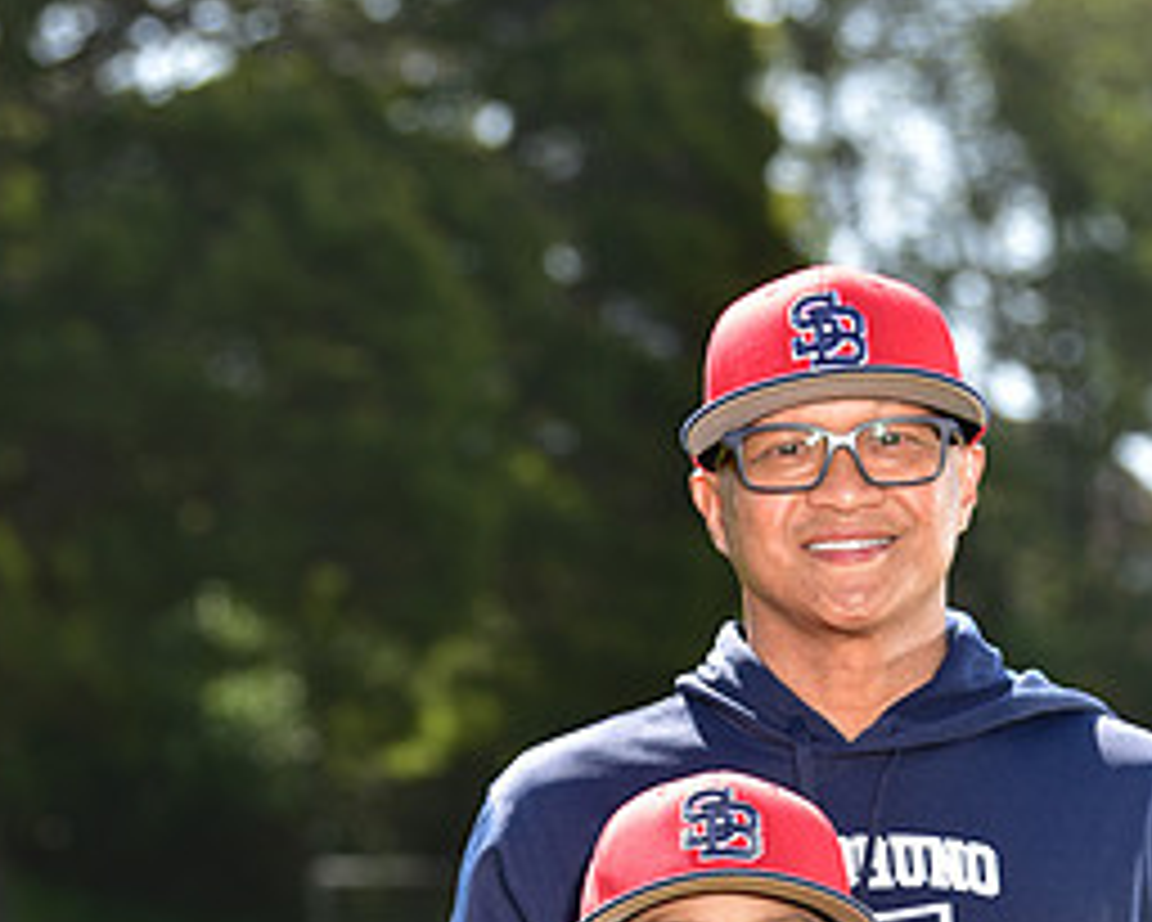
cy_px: 1147
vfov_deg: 7.6
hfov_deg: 9.5
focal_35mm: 202
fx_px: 6890
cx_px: 839
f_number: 4.5
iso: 80
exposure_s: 1/250
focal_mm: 95
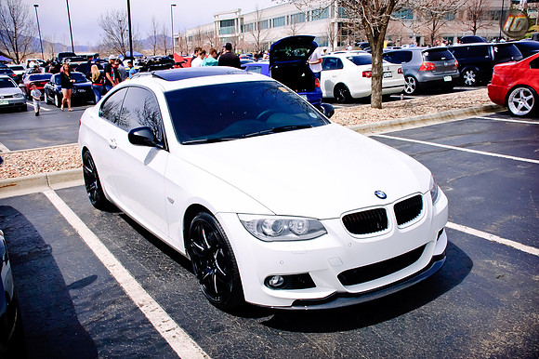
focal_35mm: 36
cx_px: 270
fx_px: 539
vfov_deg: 36.8
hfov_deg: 53.2
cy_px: 180
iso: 200
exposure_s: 1/320
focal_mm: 24
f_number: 10
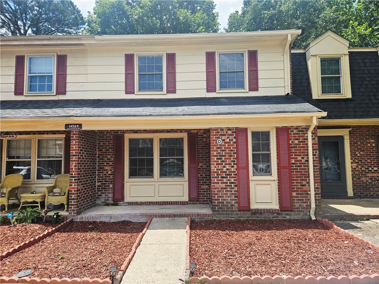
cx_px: 190
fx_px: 252
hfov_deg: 73.9
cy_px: 142
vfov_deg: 58.9
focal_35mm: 23
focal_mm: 5.4
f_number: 1.8
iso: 25
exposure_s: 1/1111
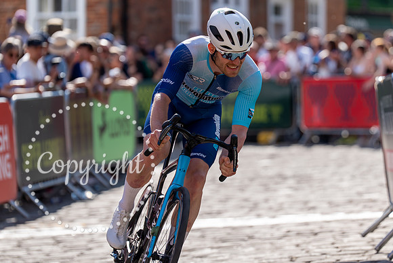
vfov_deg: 6.7
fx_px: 2253
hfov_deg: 10.0
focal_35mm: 206
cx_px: 228
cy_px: 111
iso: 160
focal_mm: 178
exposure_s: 1/1000
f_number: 3.5
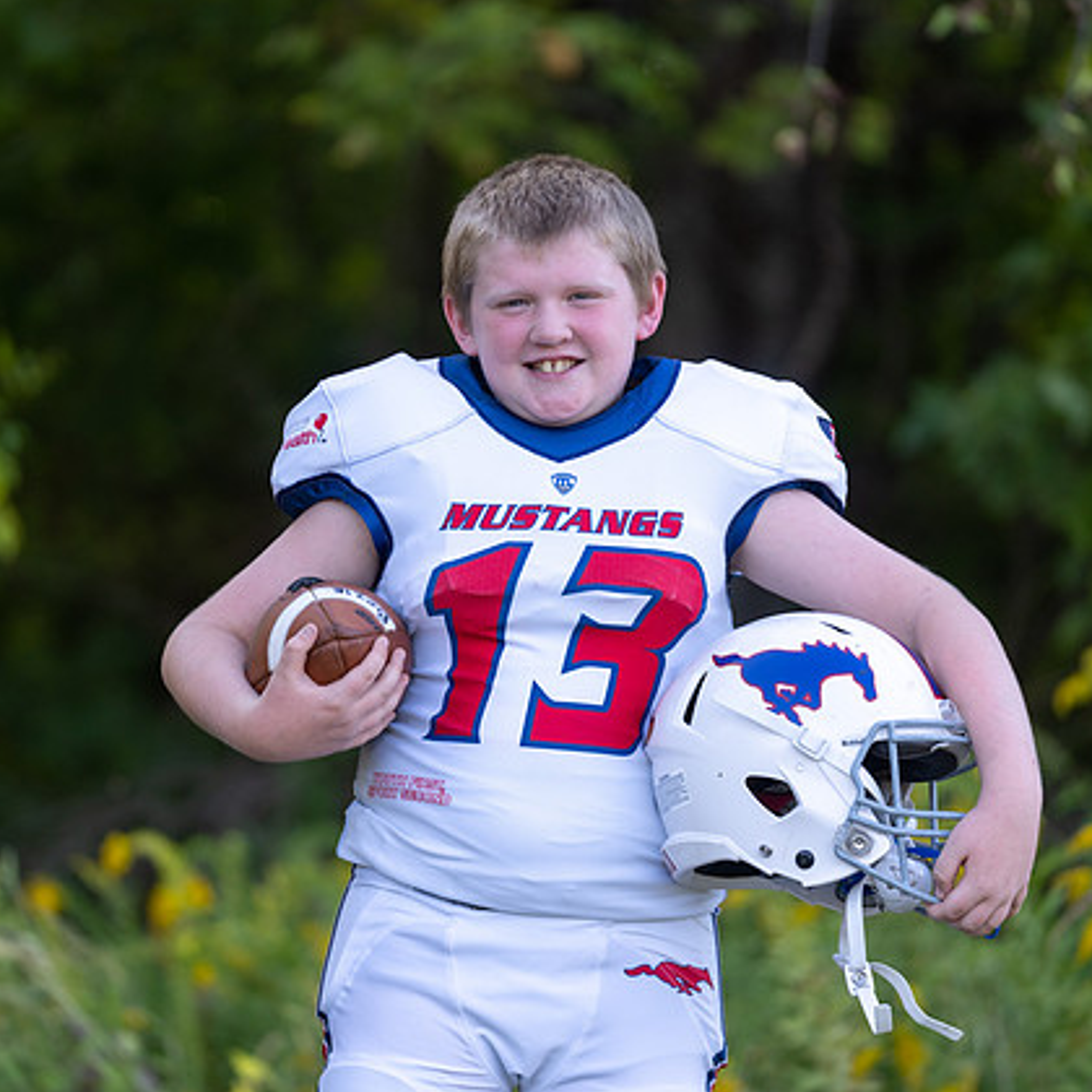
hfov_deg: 8.4
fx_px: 7424
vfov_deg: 8.4
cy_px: 530
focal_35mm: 208
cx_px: 475
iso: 200
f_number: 2.8
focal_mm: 158
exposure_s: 1/320
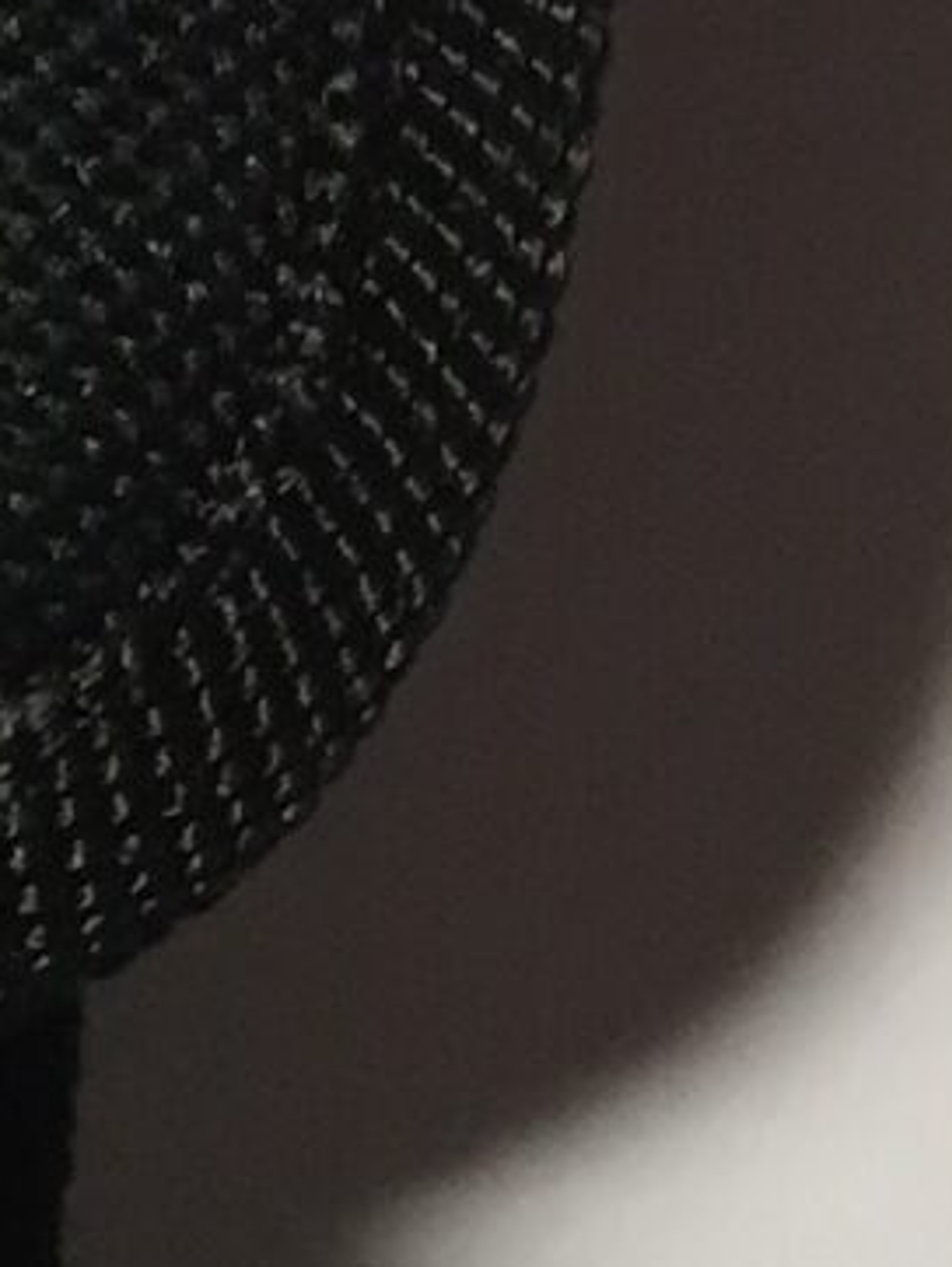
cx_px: -2023
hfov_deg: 6.5
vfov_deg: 9.5
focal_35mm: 205
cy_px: 1512
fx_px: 7508
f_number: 2.2
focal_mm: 4.15
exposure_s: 1/33
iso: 50
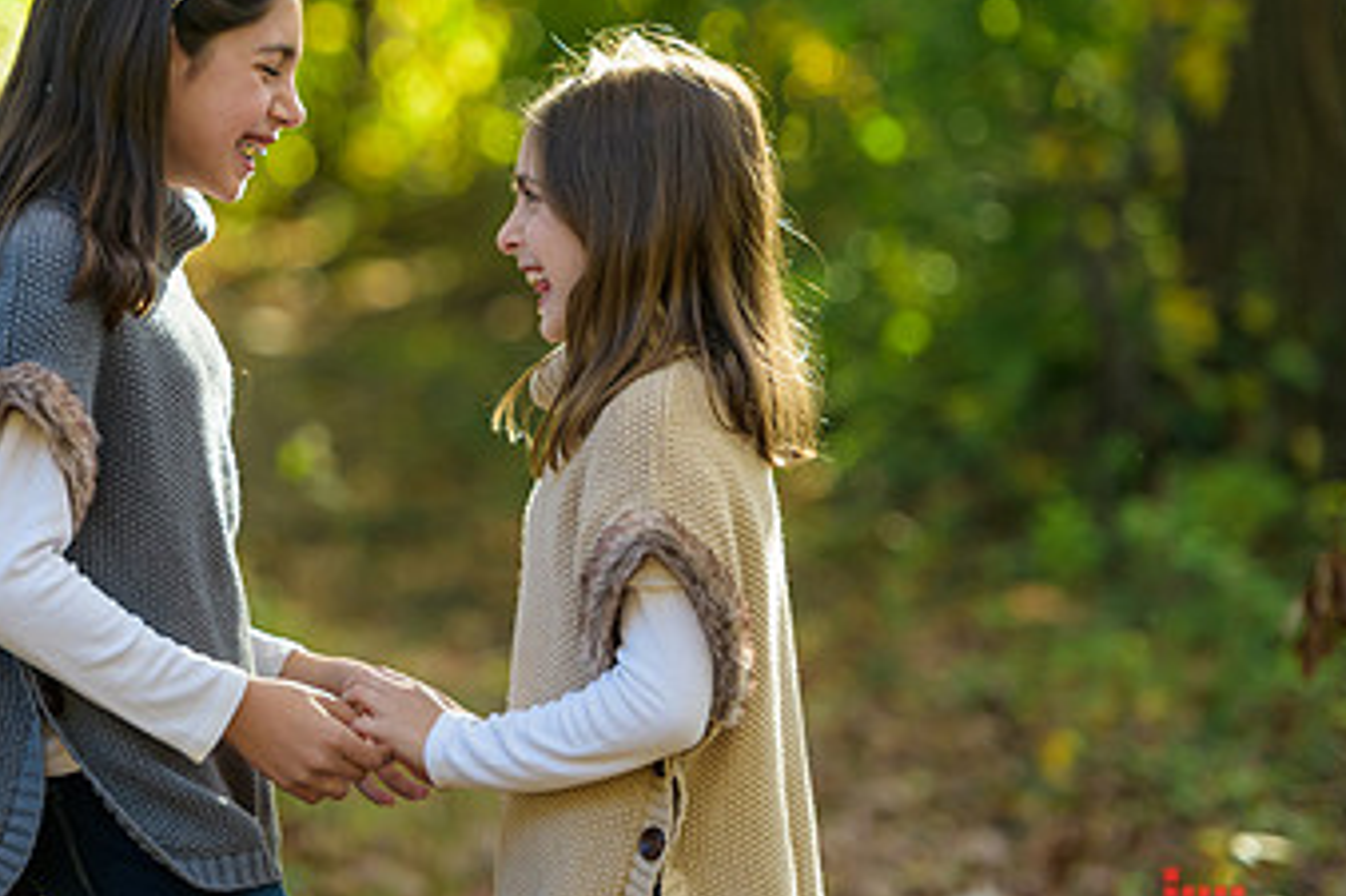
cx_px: 291
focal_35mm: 249
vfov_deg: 5.5
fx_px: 9305
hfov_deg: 8.3
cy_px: 305
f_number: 3.2
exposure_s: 1/200
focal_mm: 145
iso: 200
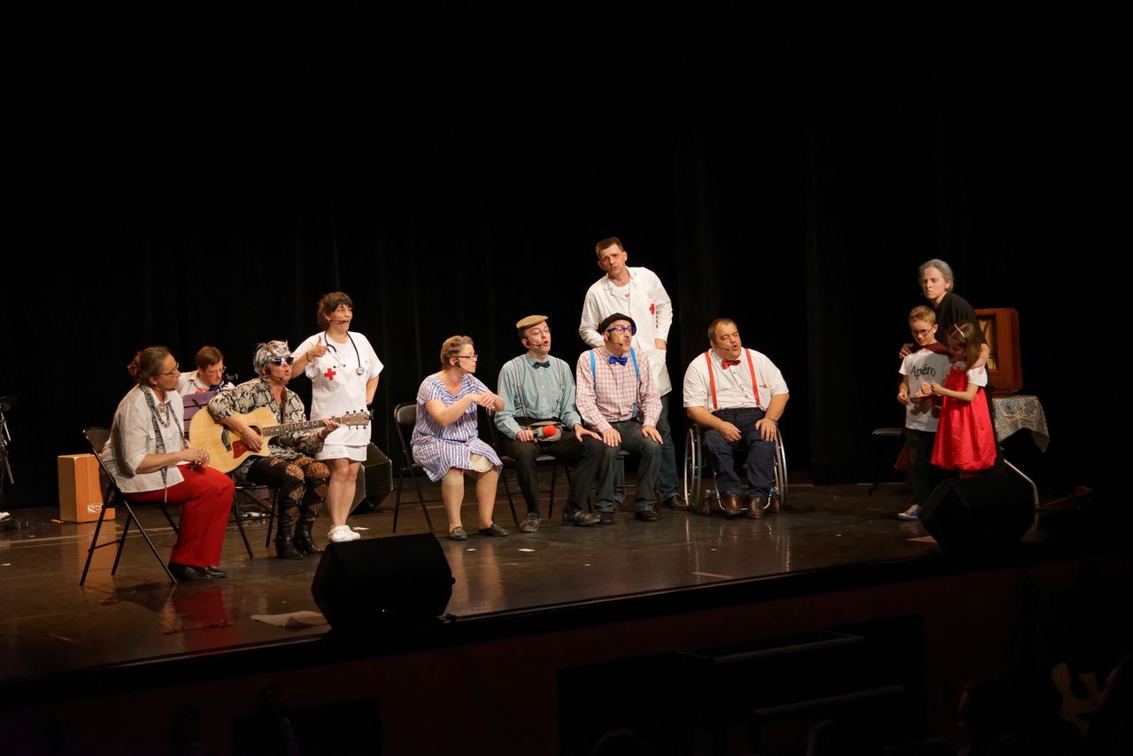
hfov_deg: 34.5
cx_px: 566
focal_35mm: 58
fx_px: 1826
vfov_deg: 23.4
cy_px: 378
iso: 3200
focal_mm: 58
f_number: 4
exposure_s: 1/500
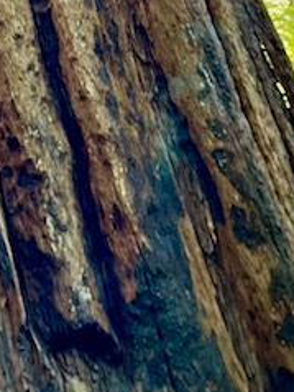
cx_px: -172
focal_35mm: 87
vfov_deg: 21.7
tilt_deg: +33.3
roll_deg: -2.2
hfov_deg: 15.4
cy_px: -3
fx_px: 986
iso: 640
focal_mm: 5.1
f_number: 1.6
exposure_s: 1/37
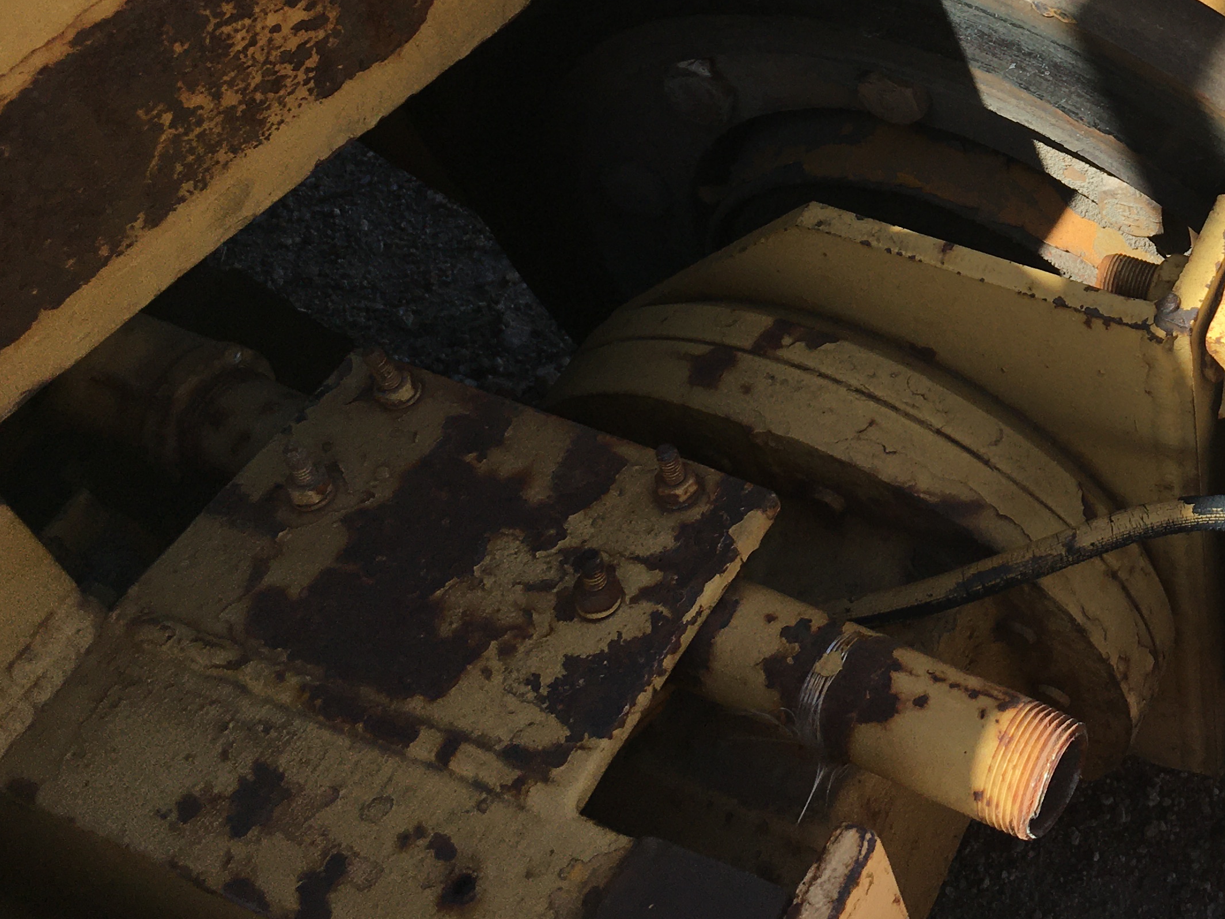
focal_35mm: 55
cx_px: 1133
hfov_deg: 32.9
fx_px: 1946
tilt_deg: -48.3
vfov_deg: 25.8
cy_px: 116
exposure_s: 1/864
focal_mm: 4.15
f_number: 2.2
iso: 25
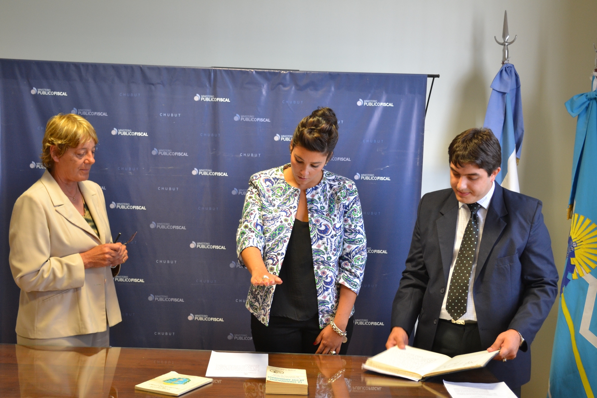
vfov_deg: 26.5
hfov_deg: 38.9
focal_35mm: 51
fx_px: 846
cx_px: 298
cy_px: 199
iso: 560
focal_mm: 34
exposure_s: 1/15
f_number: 5
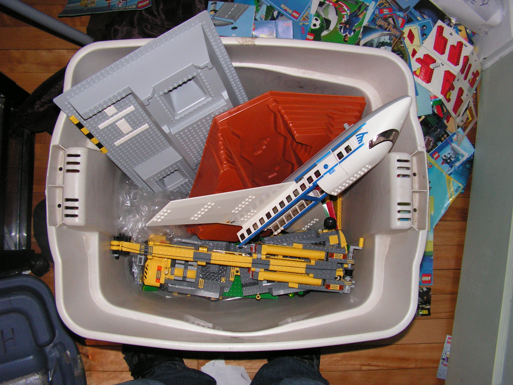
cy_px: 192
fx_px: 534
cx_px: 256
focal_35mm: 36
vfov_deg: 39.7
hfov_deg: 51.4
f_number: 3.2
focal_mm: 6
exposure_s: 1/40
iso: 200
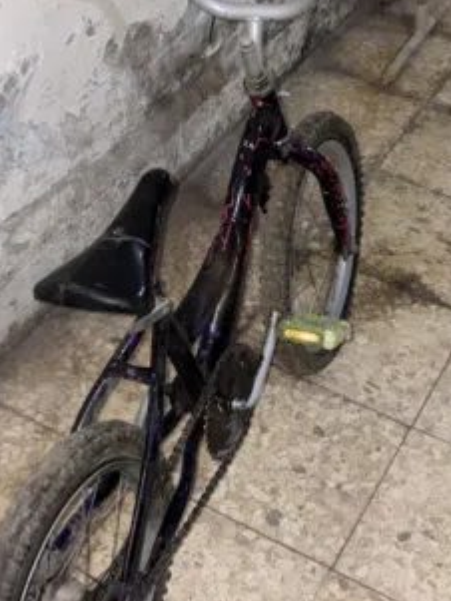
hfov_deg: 21.3
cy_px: 266
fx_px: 1198
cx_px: 200
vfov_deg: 28.1
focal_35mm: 69
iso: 50
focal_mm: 5.96
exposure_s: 1/14
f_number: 1.6
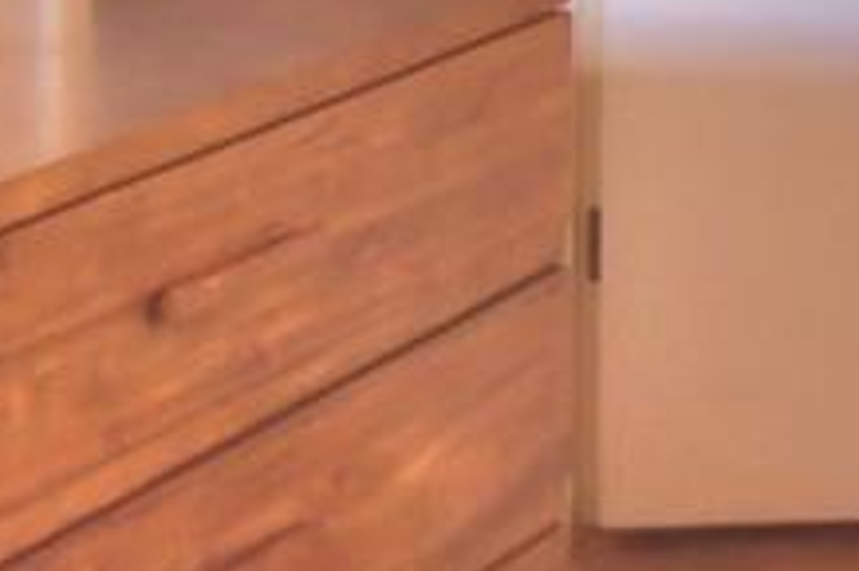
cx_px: 2179
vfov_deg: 11.1
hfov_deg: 13.0
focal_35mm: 110
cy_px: -650
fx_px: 2623
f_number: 4.5
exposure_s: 1/40
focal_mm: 10
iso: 400
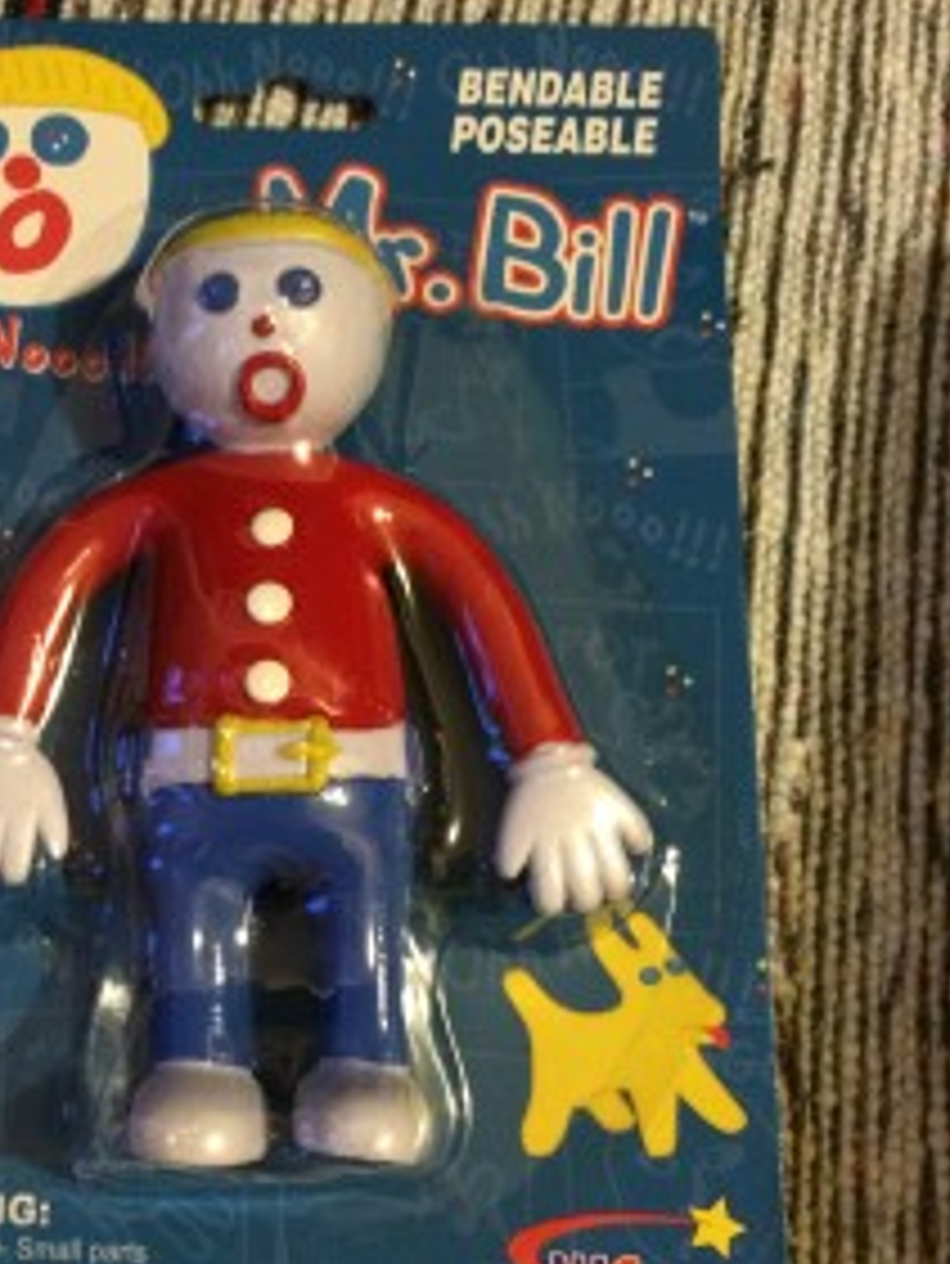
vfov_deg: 42.9
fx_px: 1609
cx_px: 234
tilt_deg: -72.7
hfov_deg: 32.3
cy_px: 578
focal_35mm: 44
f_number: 2.2
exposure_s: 1/17
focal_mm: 4.15
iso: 400
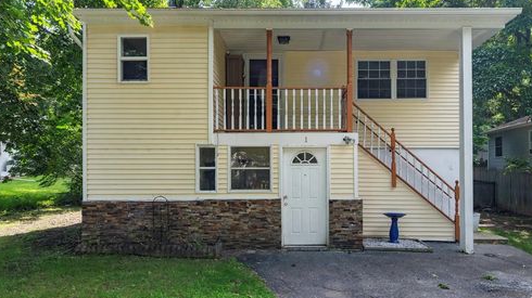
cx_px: 282
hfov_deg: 70.5
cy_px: 129
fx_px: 376
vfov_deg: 43.2
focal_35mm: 27
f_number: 8
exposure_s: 1/800
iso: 250
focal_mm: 19.5
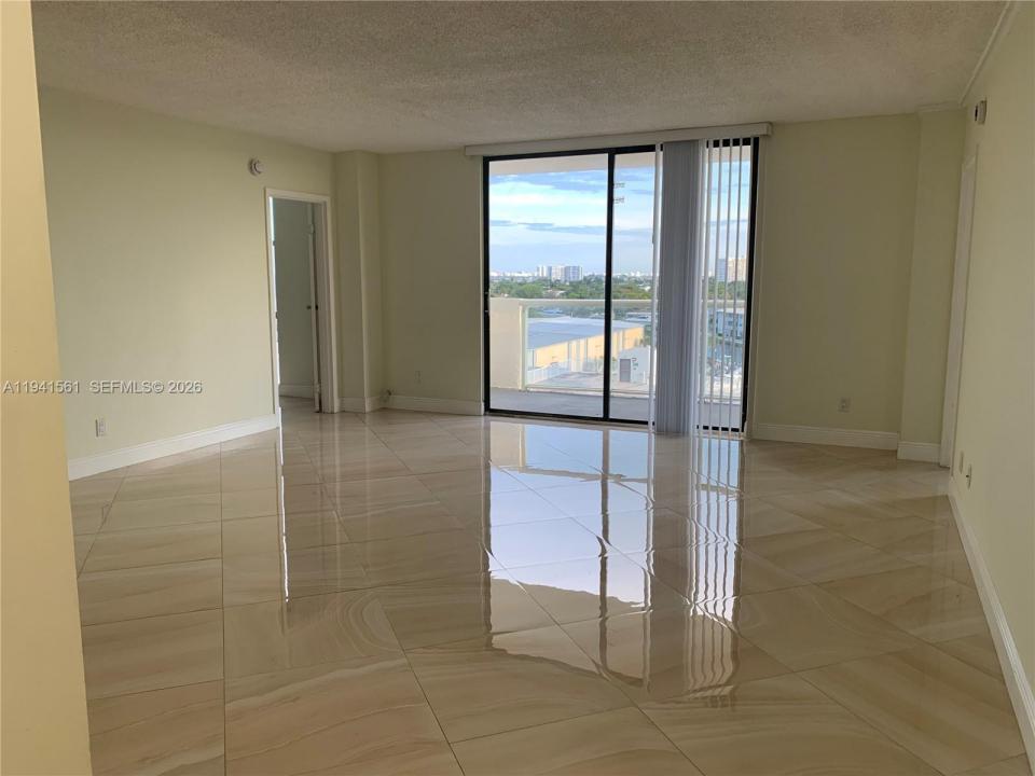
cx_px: 518
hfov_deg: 67.3
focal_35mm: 26
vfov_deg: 53.1
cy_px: 388
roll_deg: +0.1
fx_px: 777
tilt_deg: -9.2
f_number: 1.8
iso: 64
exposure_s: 1/120
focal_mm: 4.25
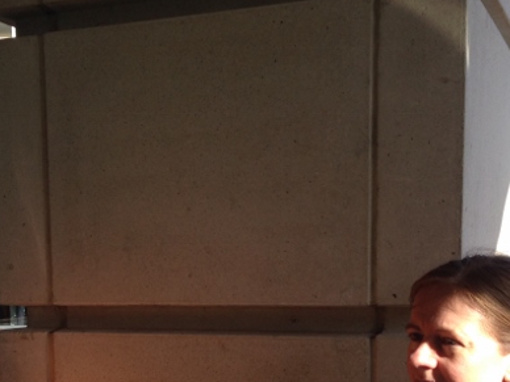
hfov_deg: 28.5
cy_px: 375
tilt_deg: -5.1
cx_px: 216
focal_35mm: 68
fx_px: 1002
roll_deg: -0.5
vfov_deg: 20.9
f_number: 2.4
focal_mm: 4.12
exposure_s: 1/559
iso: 50
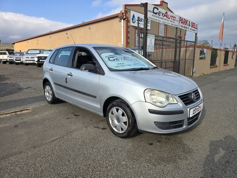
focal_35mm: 23
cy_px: 89
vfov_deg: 58.9
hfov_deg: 73.9
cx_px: 118
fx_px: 157
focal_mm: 6.3
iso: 12
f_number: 1.7
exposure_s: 1/511
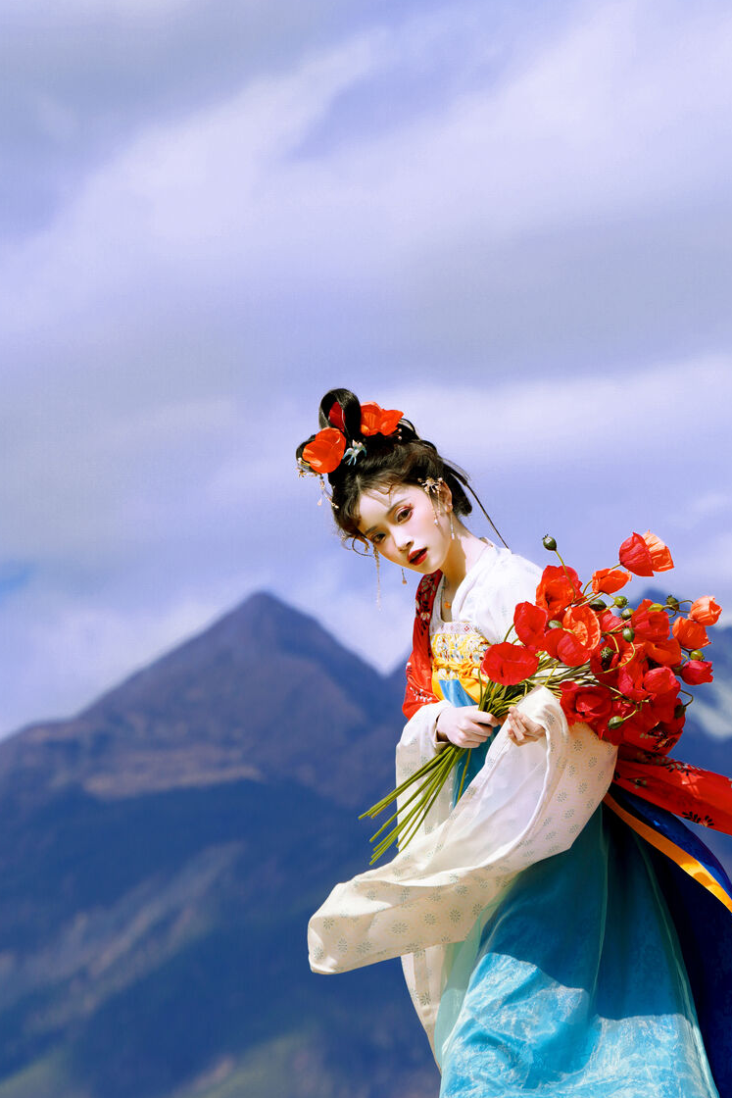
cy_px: 492
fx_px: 5976
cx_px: 582
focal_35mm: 196
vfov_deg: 10.5
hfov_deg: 7.0
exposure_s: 1/500
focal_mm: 122
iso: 100
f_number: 5.6
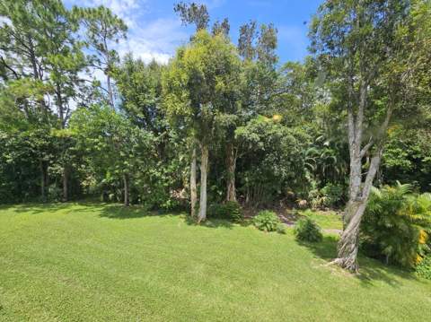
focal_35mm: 13
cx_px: 216
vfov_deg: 89.8
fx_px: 162
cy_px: 161
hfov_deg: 106.2
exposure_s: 1/1047
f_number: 2.2
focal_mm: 2.2
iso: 50
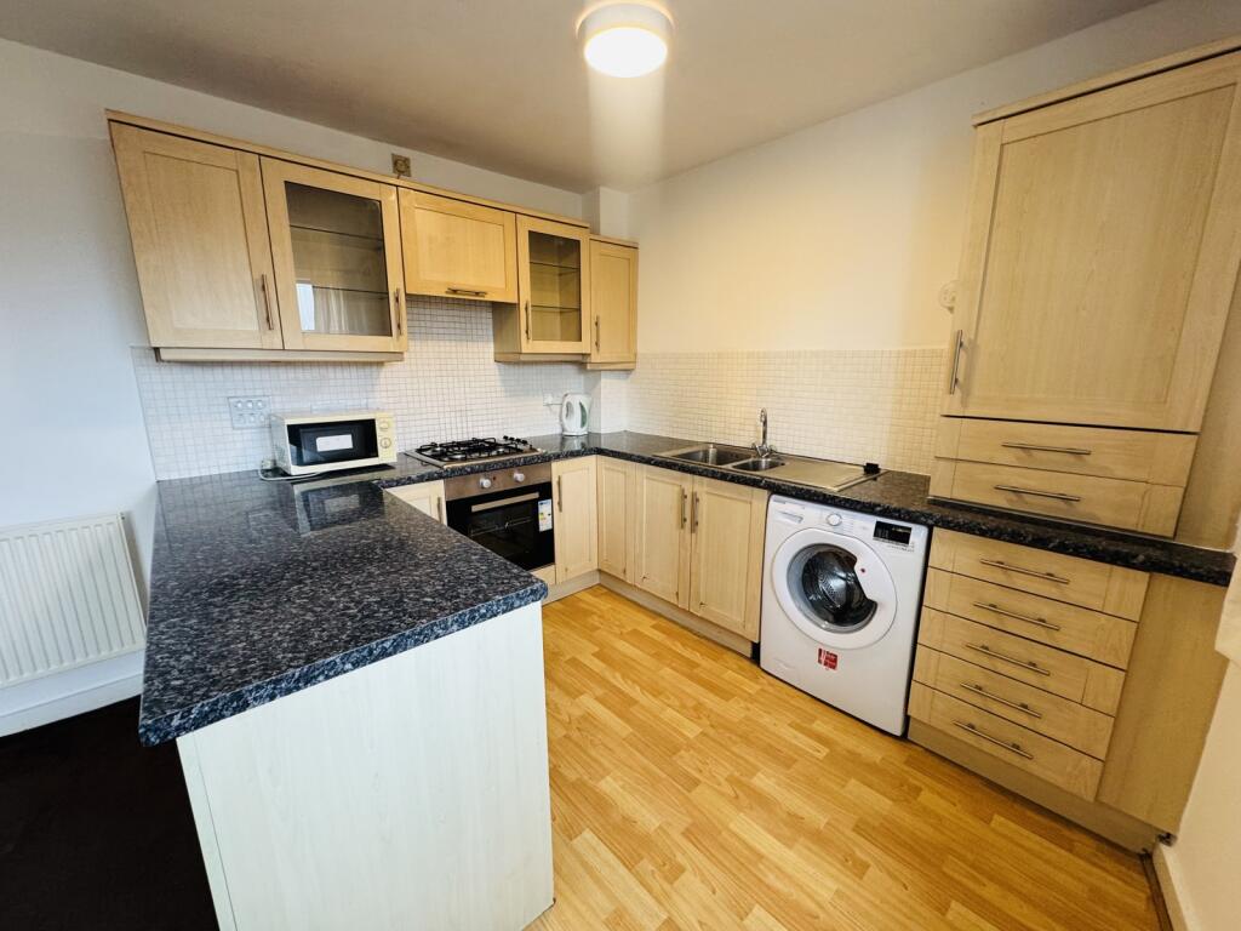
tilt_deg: -10.0
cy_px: 466
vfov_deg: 85.7
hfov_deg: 102.1
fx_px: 502
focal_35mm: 14
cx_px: 620
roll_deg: +0.2
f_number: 2.2
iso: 160
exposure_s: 1/50
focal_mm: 2.22
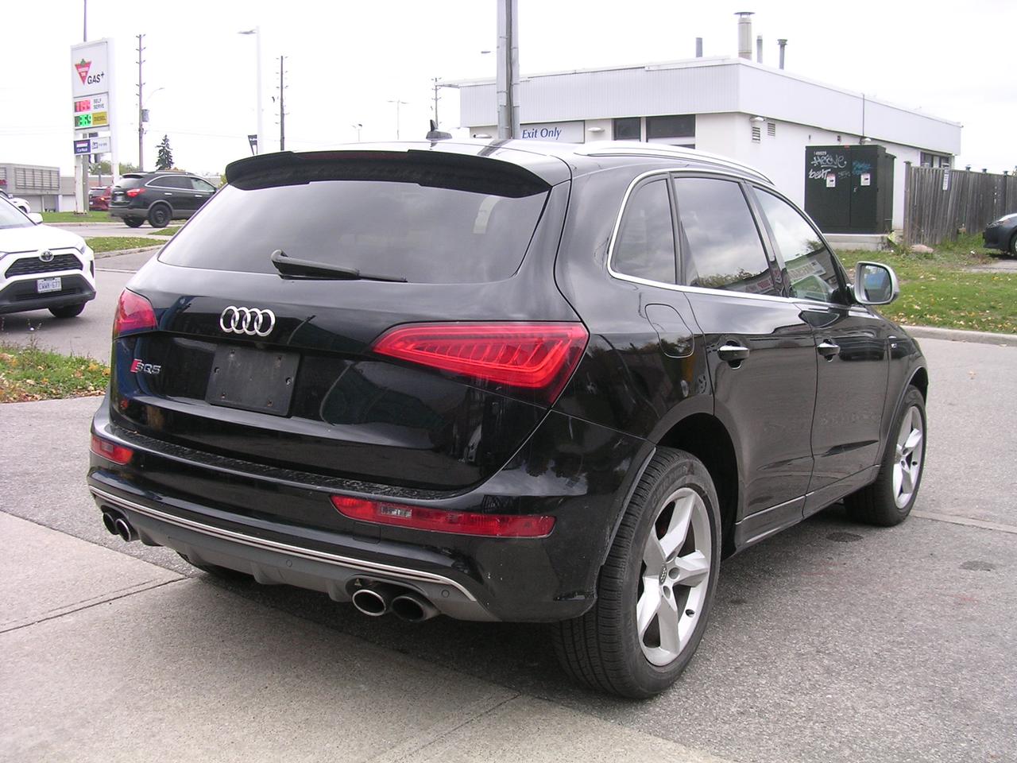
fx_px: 1116
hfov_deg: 49.0
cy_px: 382
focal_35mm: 38
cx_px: 508
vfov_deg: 37.7
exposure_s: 1/77.8
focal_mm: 5.8
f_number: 2.8
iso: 100
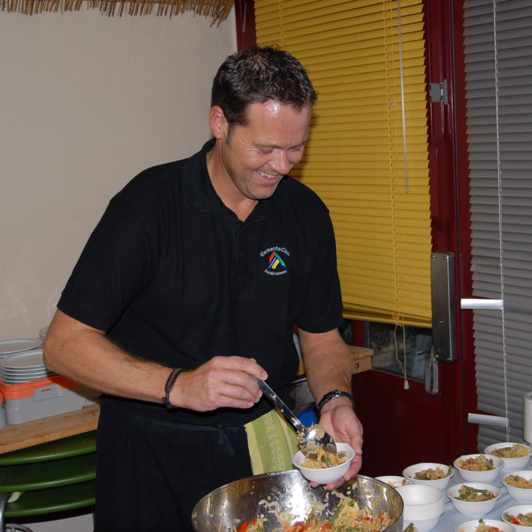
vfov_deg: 31.1
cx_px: 307
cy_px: 261
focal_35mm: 55
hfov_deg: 31.0
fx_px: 956
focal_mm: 26
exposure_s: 1/60
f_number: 3.8
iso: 320
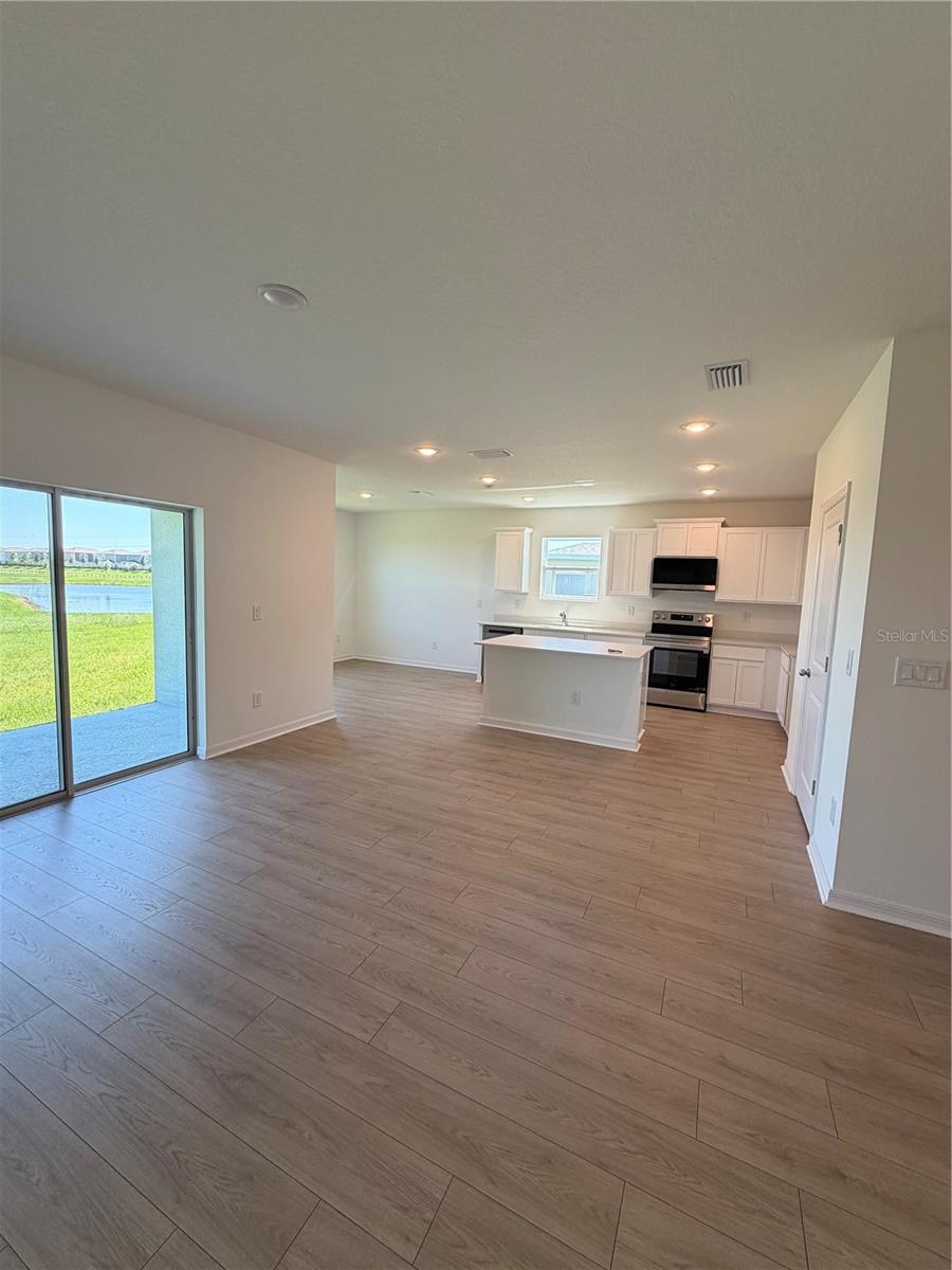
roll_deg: -2.4
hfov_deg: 85.7
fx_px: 513
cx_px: 476
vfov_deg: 102.1
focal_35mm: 14
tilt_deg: -4.5
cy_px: 635
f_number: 2.2
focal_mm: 2.22
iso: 100
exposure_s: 1/120
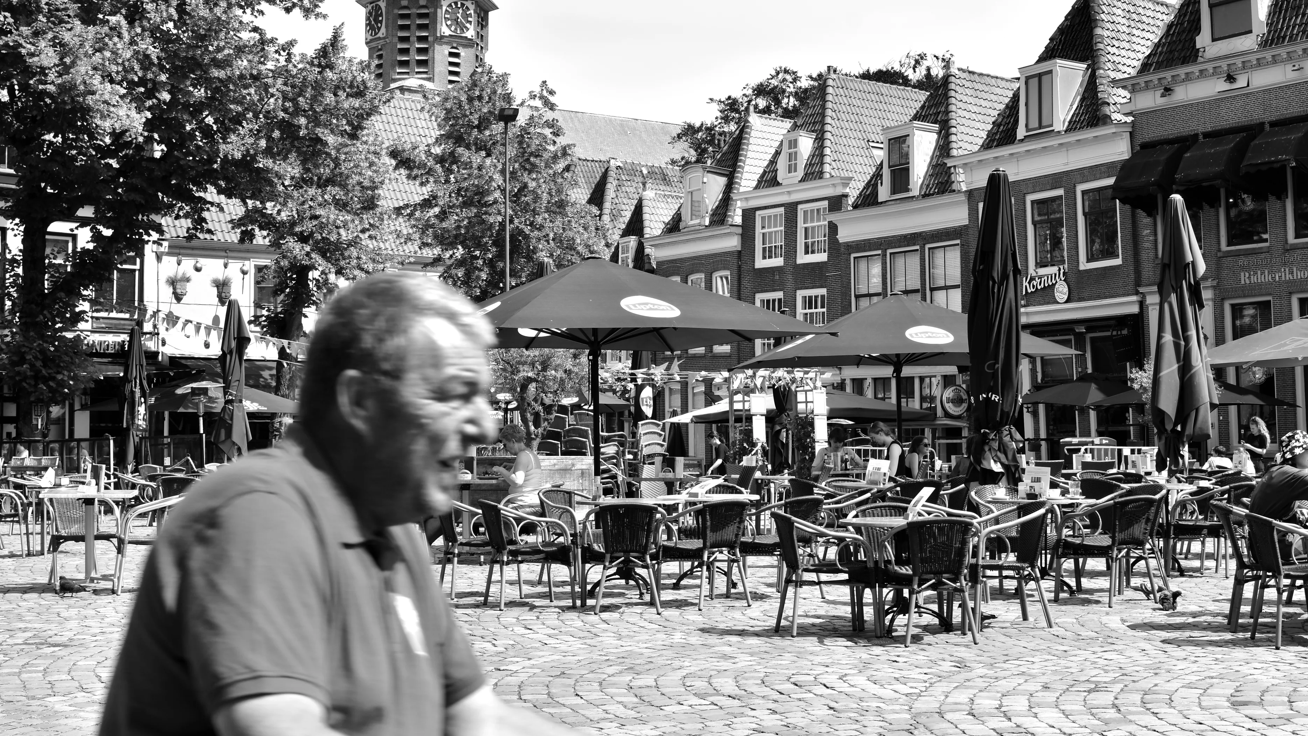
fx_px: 1961
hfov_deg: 36.9
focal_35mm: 57
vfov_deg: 21.3
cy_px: 359
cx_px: 650
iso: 100
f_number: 7.1
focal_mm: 35
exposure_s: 1/200
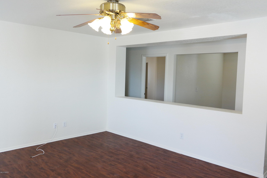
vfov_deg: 43.6
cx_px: 134
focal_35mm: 30
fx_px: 222
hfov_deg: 61.9
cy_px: 89
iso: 800
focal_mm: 20
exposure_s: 1/30
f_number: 5.6
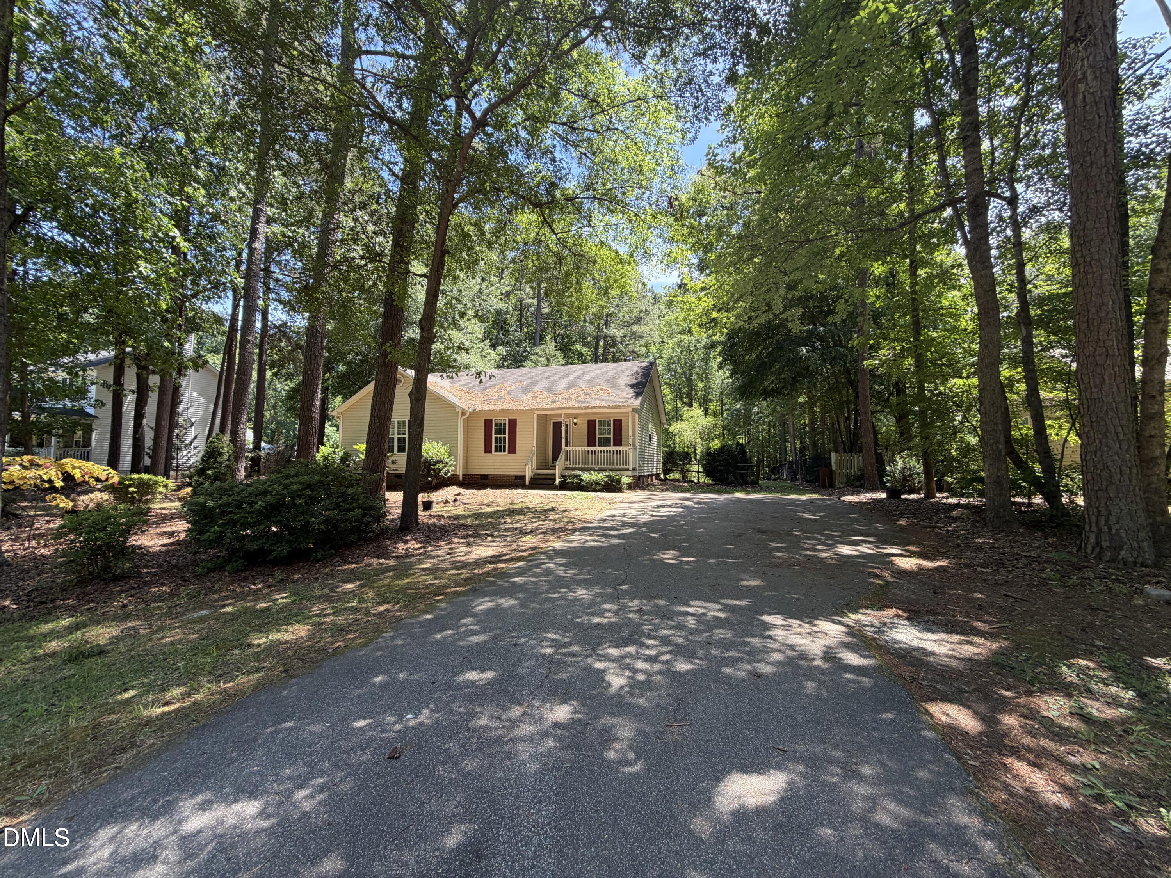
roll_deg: -1.0
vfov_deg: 85.7
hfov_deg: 102.1
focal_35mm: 14
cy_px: 439
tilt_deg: +3.7
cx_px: 586
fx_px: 474
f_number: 2.2
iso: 40
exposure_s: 1/141
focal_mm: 2.22
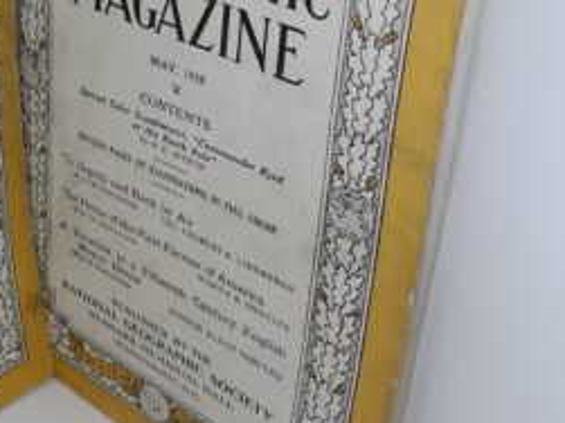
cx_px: -7
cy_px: 146
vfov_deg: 21.8
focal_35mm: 67
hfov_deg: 27.3
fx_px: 1093
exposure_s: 1/120
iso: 40
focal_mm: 3.7
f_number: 1.7
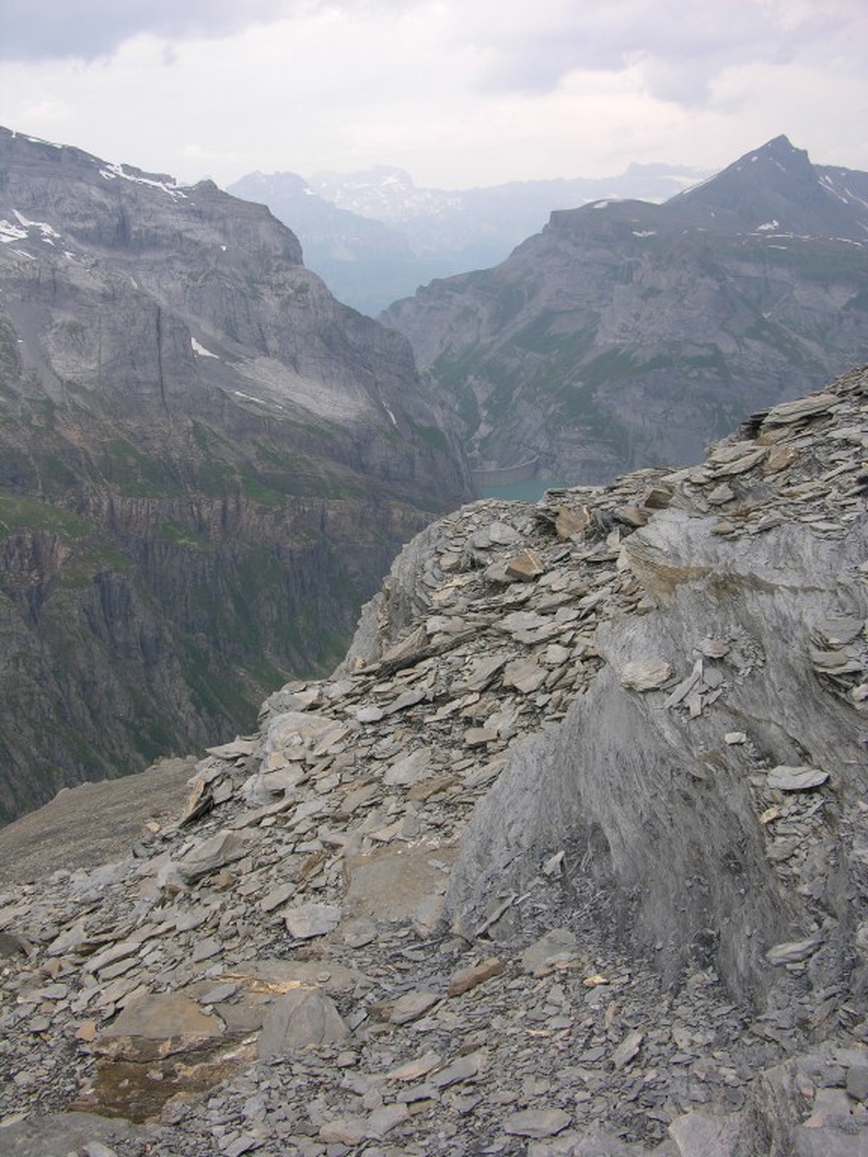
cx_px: 434
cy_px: 578
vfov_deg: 52.6
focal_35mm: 35
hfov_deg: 40.7
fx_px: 1170
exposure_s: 1/64.5
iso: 50
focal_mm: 8.9
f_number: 3.5
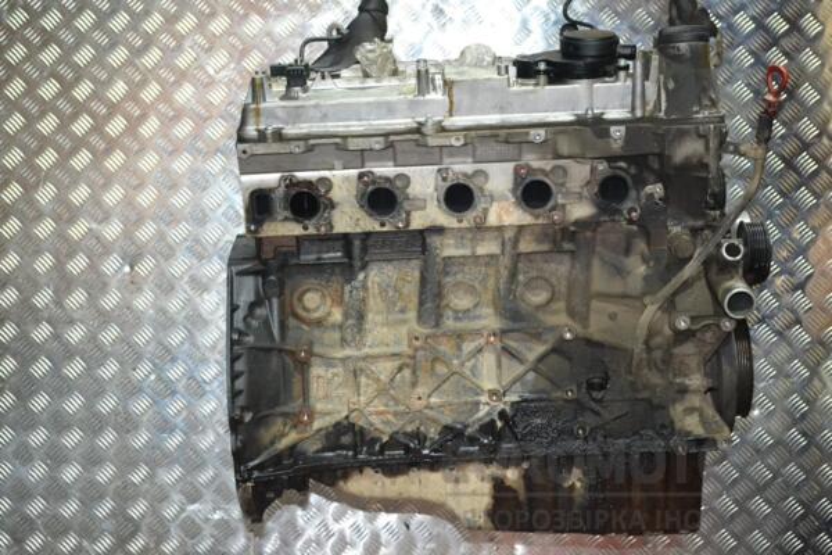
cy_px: 278
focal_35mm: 60
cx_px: 416
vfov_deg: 22.6
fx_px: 1387
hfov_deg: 33.4
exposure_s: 1/60
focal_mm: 40
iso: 2500
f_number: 5.3
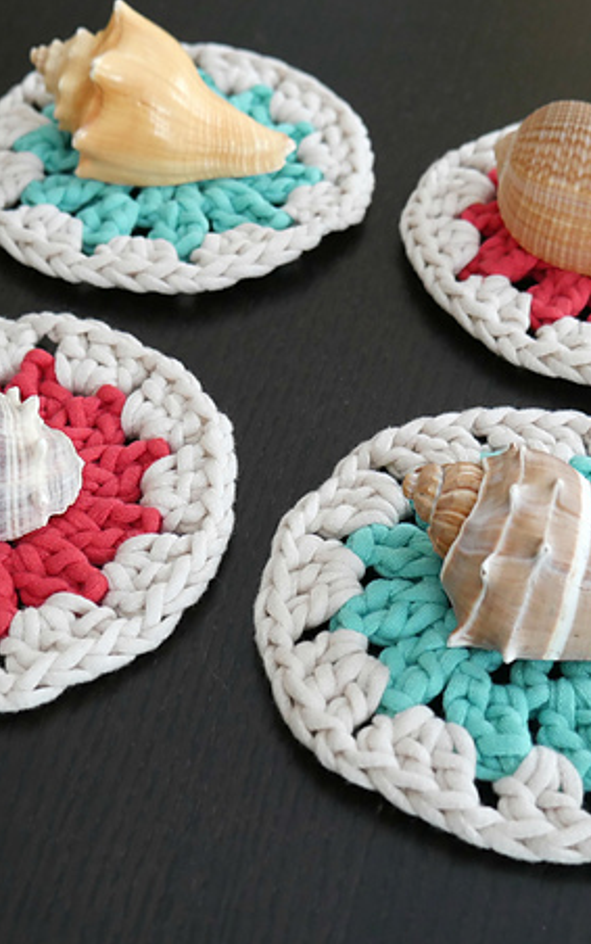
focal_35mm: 57
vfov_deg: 35.7
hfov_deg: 22.8
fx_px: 1467
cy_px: 445
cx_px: 305
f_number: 4.1
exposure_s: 1/60
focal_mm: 19
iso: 1000
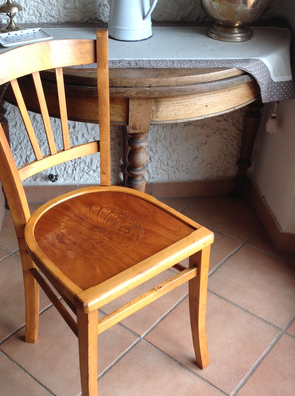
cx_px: 118
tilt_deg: -36.0
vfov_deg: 41.2
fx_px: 524
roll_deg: +1.9
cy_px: 222
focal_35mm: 46
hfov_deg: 31.4
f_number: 2.4
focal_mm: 4.28
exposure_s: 1/40
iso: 64
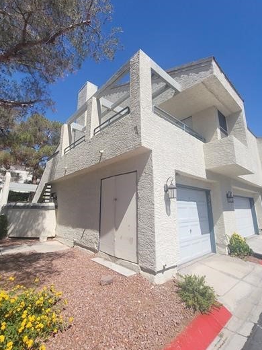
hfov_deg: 81.7
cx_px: 128
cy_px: 172
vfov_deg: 98.2
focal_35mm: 15
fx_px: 151
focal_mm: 2.2
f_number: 2.2
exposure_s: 1/2140
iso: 64
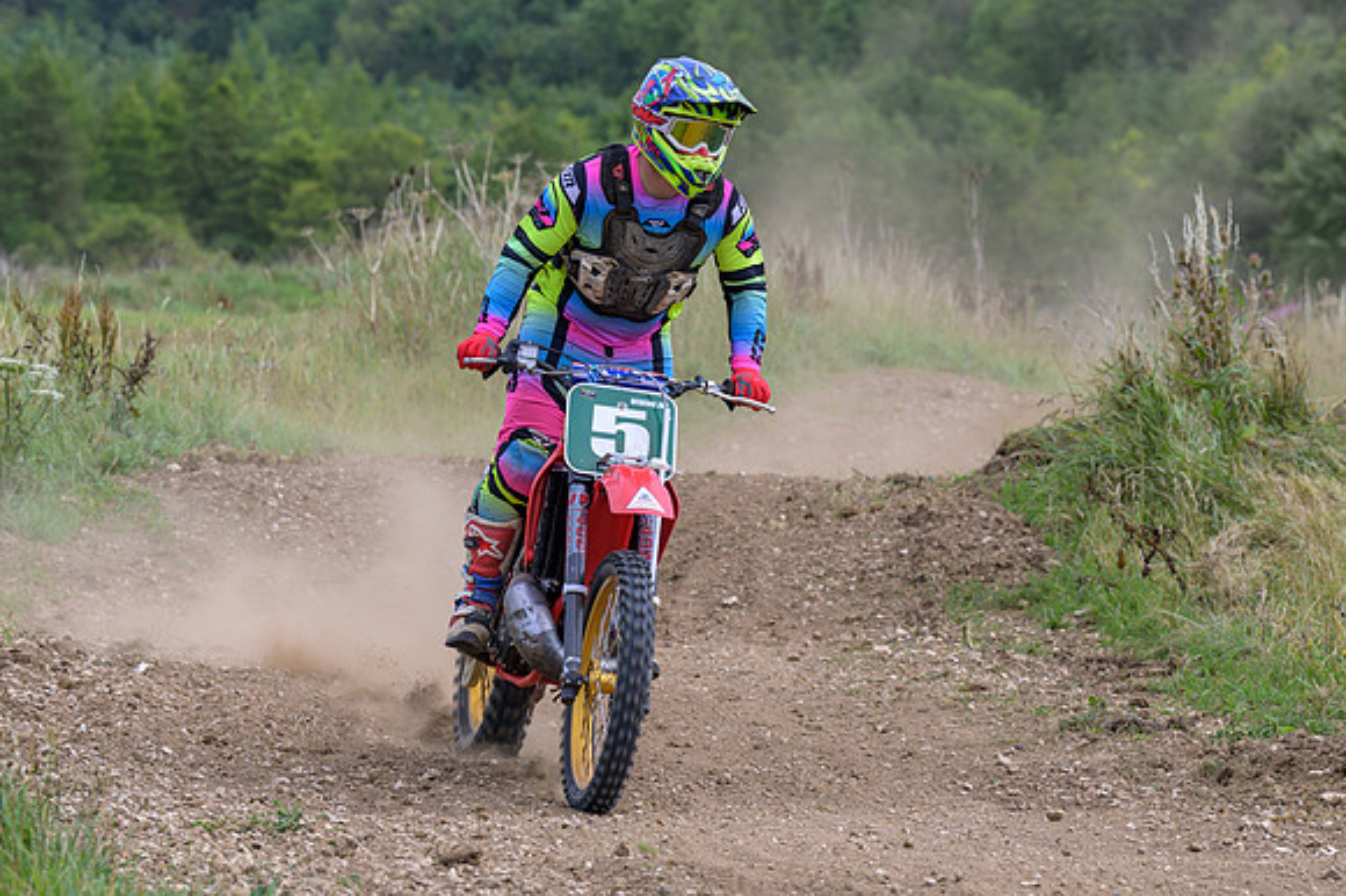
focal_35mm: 209
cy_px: 477
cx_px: 717
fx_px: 7822
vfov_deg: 6.6
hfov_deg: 9.8
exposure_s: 1/400
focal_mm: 120
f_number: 5
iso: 64
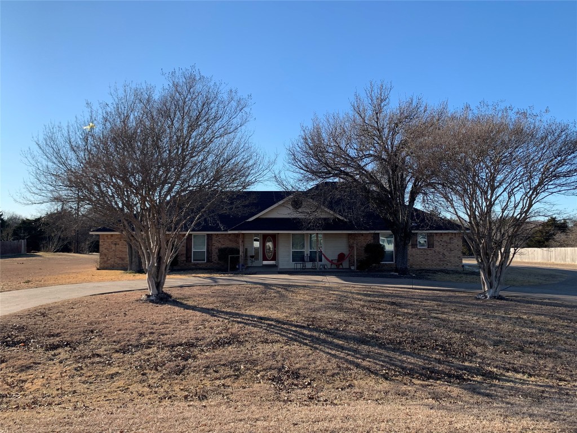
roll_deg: +0.5
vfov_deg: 53.1
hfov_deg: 67.3
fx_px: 433
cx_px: 288
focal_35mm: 26
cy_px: 216
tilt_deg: +2.4
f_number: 1.8
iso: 25
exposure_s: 1/1176
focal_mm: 4.25
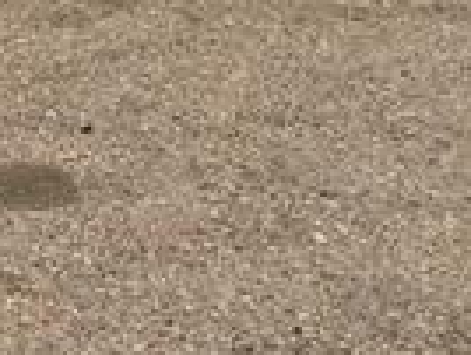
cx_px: -359
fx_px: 2017
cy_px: -453
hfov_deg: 12.3
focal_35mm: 148
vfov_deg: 9.2
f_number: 2.4
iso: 25
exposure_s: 1/2551
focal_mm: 3.3
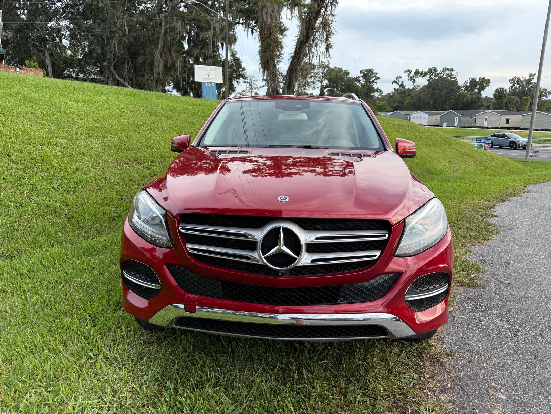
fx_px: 382
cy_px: 207
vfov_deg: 56.8
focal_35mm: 24
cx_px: 276
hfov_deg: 71.6
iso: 100
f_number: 1.78
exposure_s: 1/822
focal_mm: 6.76
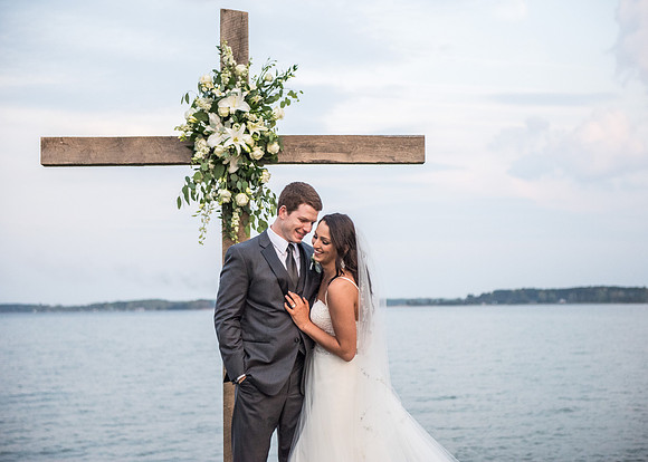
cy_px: 231
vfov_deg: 21.9
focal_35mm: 65
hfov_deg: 30.4
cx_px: 335
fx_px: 1194
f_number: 2.8
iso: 2000
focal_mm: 62
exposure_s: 1/4000
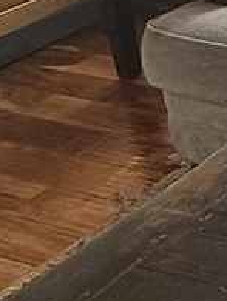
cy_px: -147
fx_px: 959
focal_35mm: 110
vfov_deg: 16.3
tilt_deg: -12.8
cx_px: 712
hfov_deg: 9.8
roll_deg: +1.8
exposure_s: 1/99
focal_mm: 2.22
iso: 100
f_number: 2.2
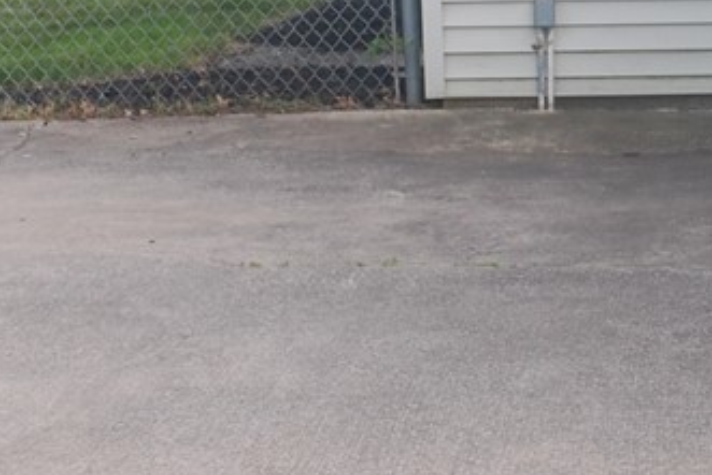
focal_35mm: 128
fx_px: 2533
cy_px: -159
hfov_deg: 15.5
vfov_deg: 10.5
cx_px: 825
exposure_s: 1/100
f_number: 5
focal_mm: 26
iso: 400
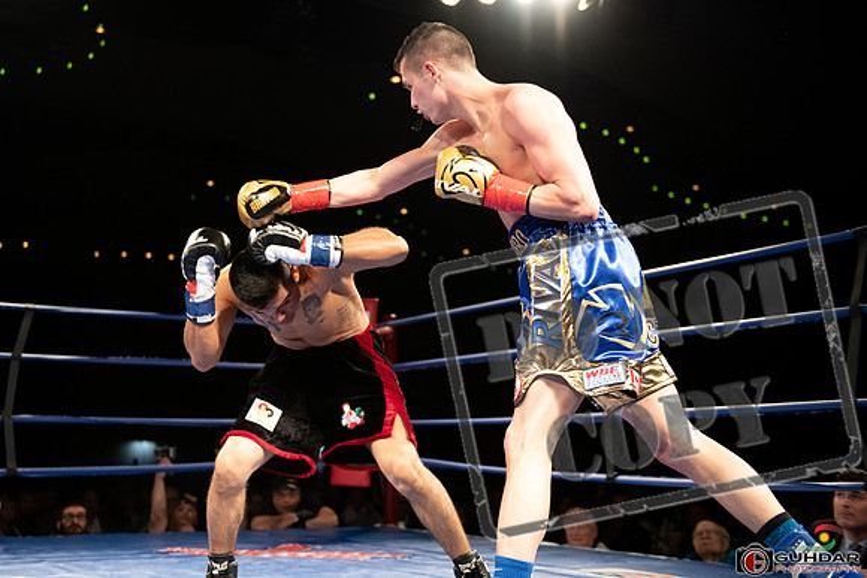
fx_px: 1085
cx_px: 353
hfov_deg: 43.4
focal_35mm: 45
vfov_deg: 29.8
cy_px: 236
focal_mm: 38
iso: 2500
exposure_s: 1/1000
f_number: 2.8
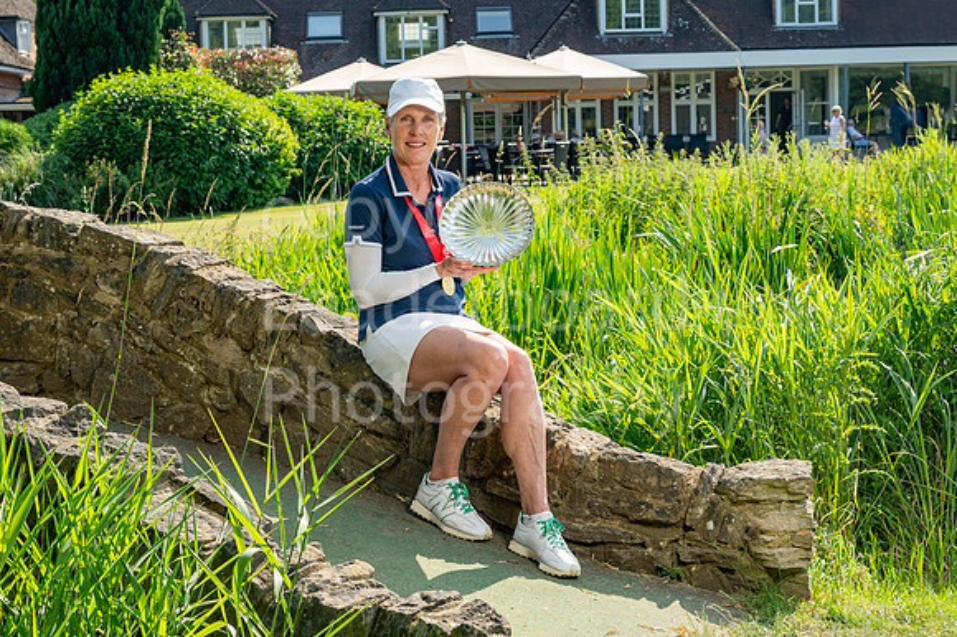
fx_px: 2086
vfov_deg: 17.4
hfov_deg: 25.8
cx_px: 420
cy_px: 305
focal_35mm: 79
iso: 100
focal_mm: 47
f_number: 8
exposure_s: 1/200
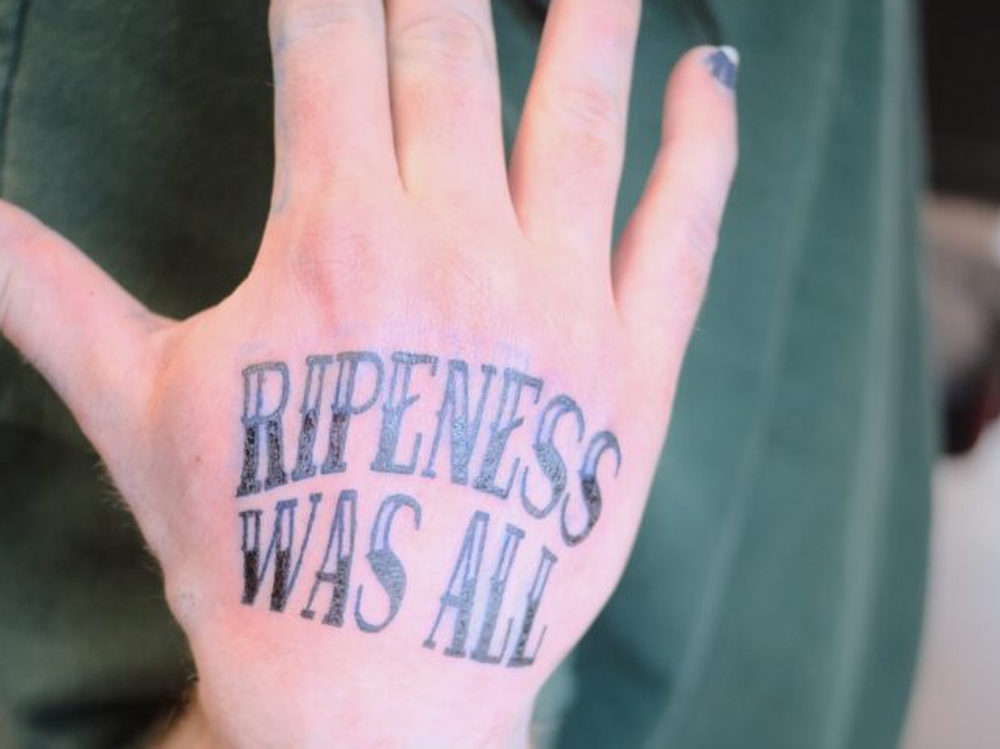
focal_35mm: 60
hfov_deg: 32.2
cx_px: 498
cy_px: 573
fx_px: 1732
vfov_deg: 24.1
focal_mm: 27
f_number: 2.8
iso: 1250
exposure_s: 1/125
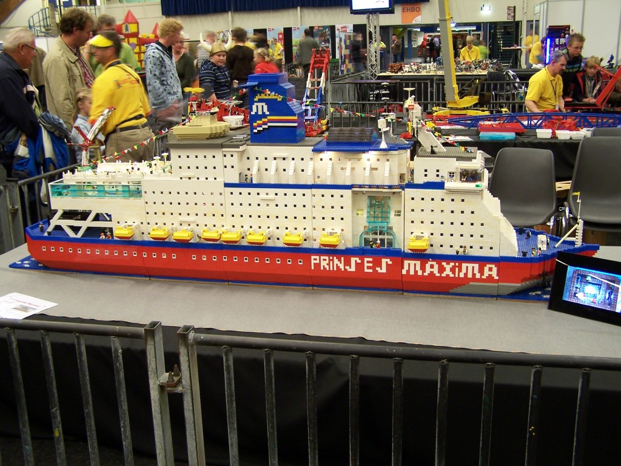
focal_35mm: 38
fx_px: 682
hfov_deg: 49.0
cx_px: 310
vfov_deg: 37.7
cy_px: 233
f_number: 2.8
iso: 80
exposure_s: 1/3
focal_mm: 6.3
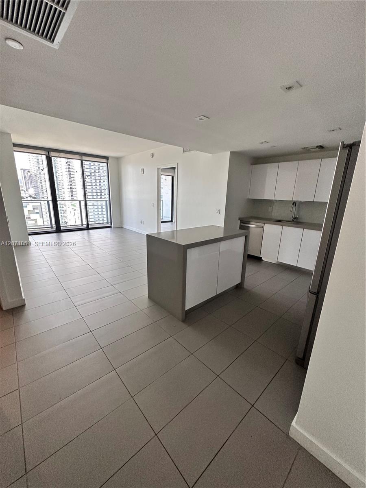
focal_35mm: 14
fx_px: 197
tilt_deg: -15.3
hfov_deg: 85.7
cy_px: 244
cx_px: 183
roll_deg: -1.9
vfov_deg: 102.1
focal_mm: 2.22
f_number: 2.2
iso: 250
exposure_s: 1/120
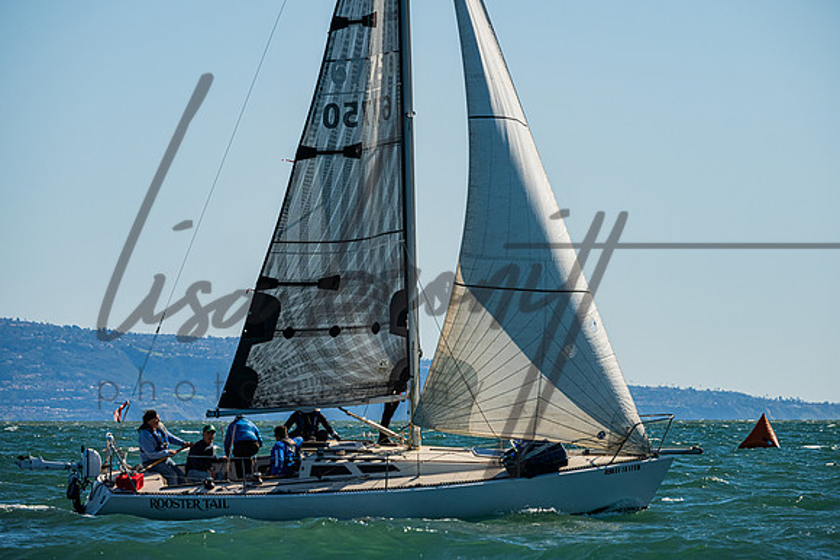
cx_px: 420
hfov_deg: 8.1
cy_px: 264
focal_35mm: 254
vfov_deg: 5.4
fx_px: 5926
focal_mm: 240
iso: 400
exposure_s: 1/3200
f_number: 8
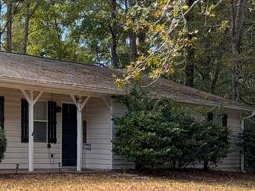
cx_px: -71
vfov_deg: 20.8
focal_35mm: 70
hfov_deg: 24.5
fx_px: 515
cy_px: 142
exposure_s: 1/1250
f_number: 1.78
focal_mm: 6.76
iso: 100
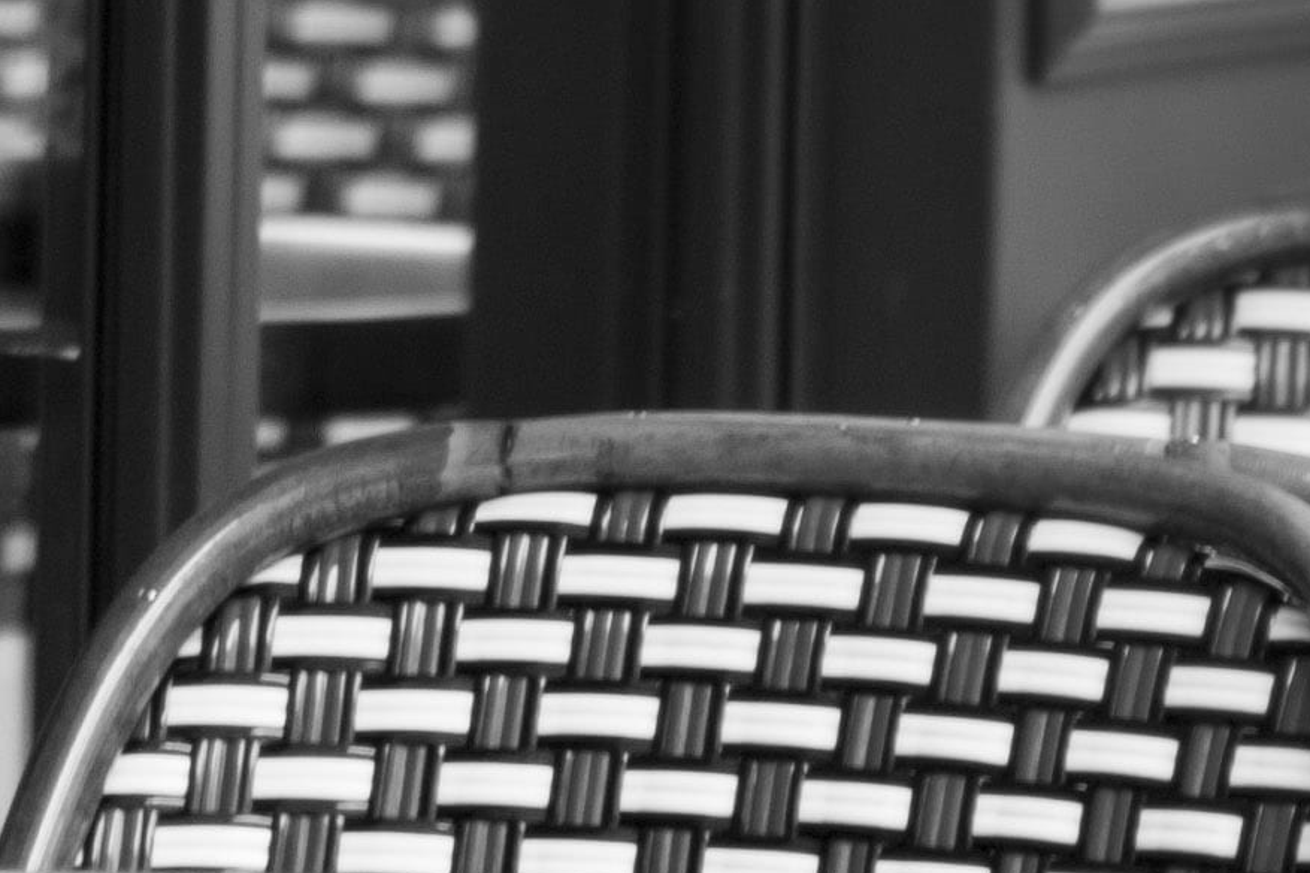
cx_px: 705
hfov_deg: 1.4
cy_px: 1121
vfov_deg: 0.9
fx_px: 52959
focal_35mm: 1456
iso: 500
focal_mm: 300
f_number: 5.6
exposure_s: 1/125
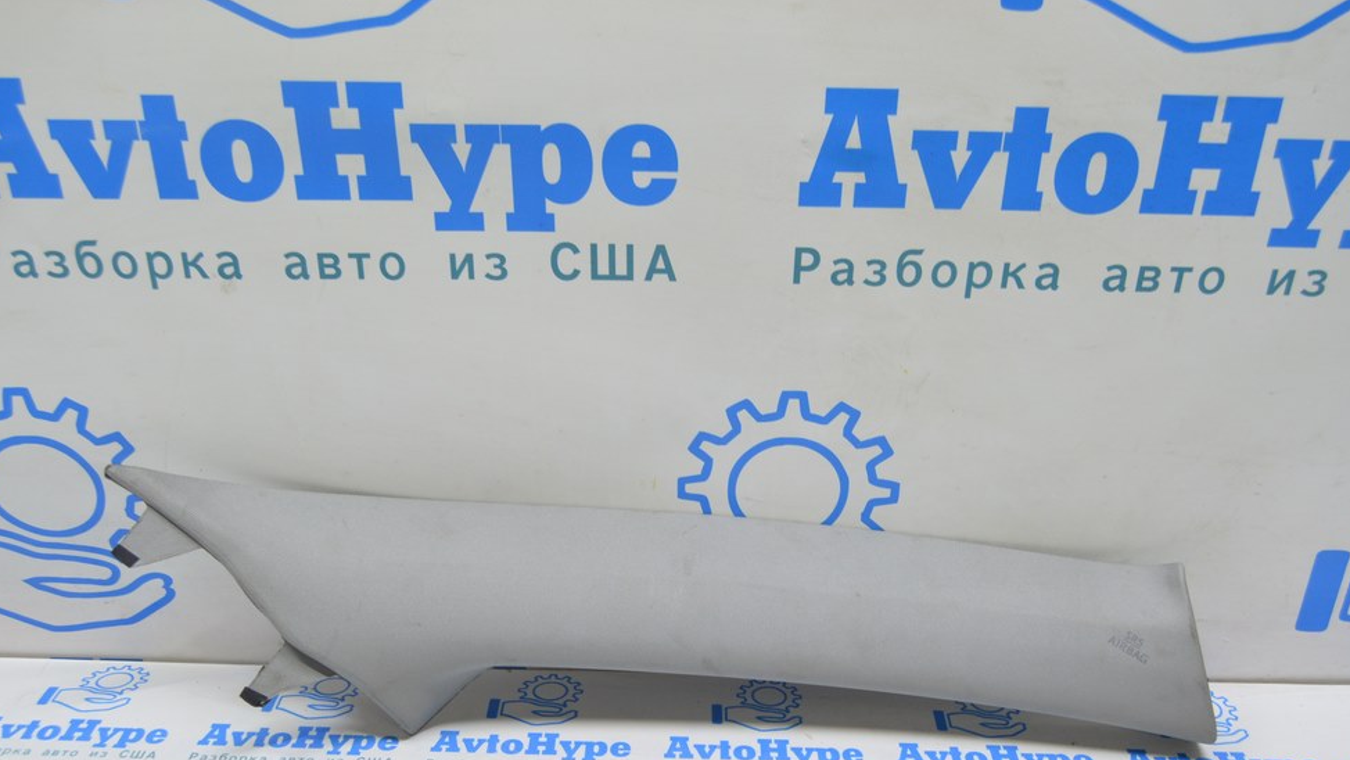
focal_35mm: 33
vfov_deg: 35.5
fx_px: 1181
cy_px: 469
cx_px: 675
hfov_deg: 59.5
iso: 400
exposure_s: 1/20
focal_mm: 20
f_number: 5.6
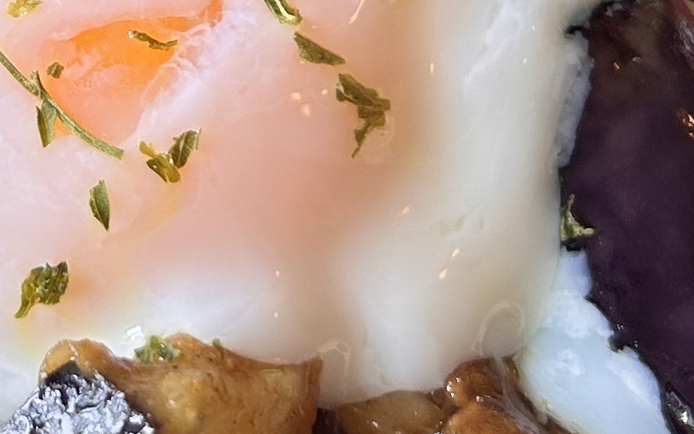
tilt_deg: -44.7
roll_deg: +3.5
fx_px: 2422
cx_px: -79
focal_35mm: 128
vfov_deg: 10.1
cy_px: -55
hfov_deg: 15.8
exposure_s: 1/100
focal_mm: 5.7
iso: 64
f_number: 1.5
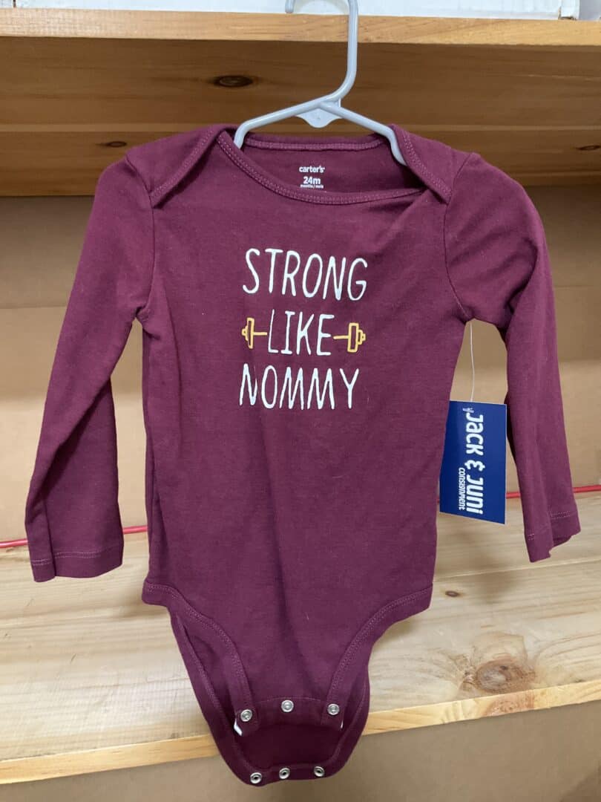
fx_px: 671
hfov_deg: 48.2
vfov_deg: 61.7
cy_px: 401
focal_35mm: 29
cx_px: 300
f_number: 1.8
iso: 320
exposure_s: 1/30
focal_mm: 3
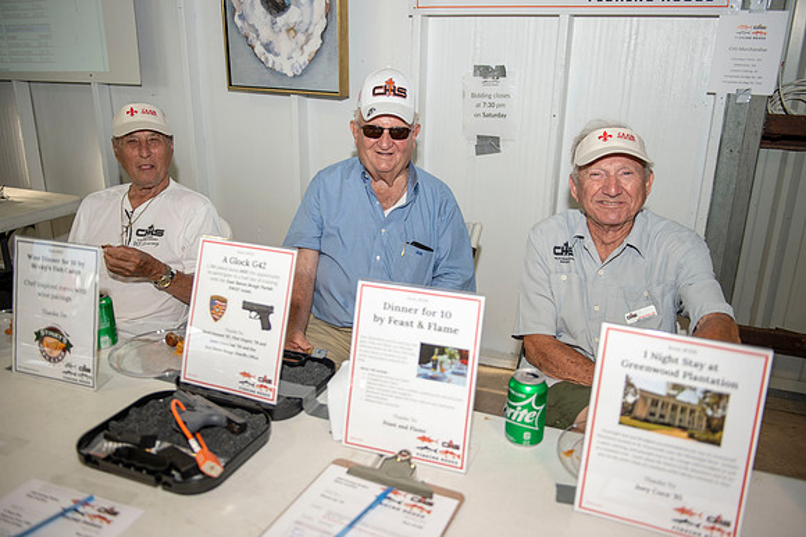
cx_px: 403
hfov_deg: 60.3
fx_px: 694
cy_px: 268
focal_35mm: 31
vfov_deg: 42.3
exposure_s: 1/200
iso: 50
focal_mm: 31
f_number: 2.8
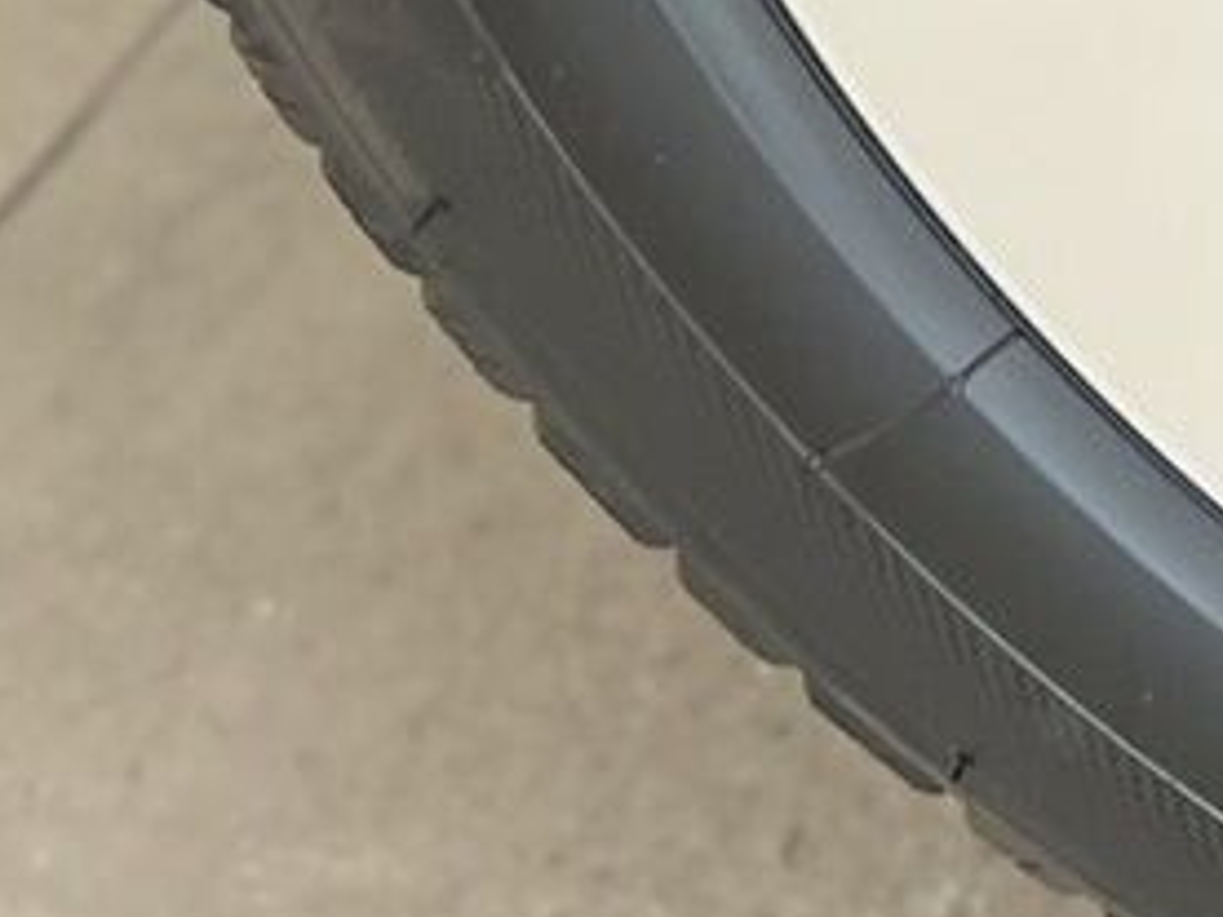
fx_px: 5688
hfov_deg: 10.6
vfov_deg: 8.6
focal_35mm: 161
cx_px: 2913
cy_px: -1072
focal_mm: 5.7
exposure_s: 1/121
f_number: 1.5
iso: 80
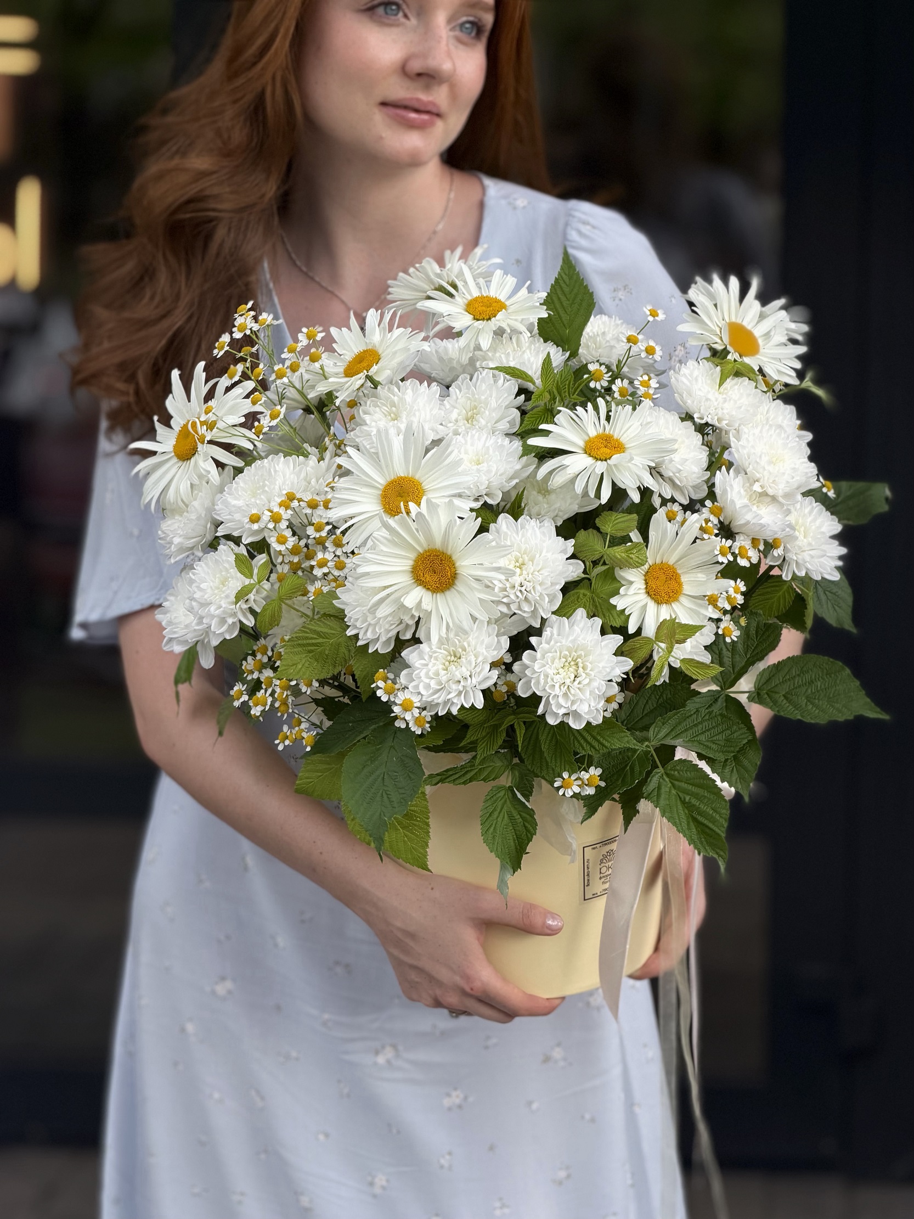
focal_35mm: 100
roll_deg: -0.9
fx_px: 3520
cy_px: 610
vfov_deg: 19.6
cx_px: 457
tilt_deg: -6.8
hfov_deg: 14.8
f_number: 2.8
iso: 50
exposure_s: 1/242
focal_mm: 16.89
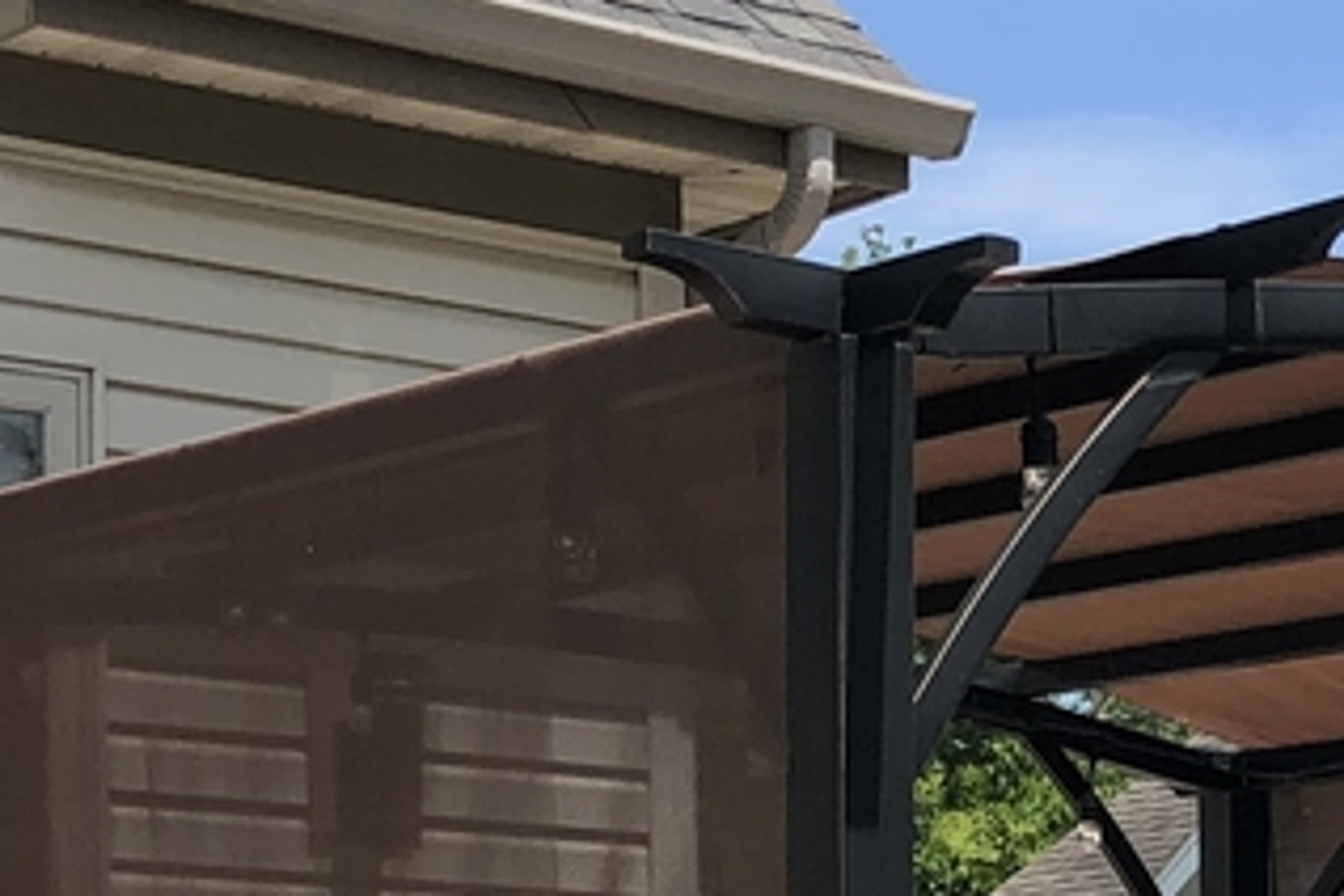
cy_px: 1323
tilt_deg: +0.9
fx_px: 4928
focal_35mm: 132
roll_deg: +0.3
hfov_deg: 15.2
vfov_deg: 10.1
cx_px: 1390
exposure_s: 1/1779
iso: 20
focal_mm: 3.99
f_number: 1.8
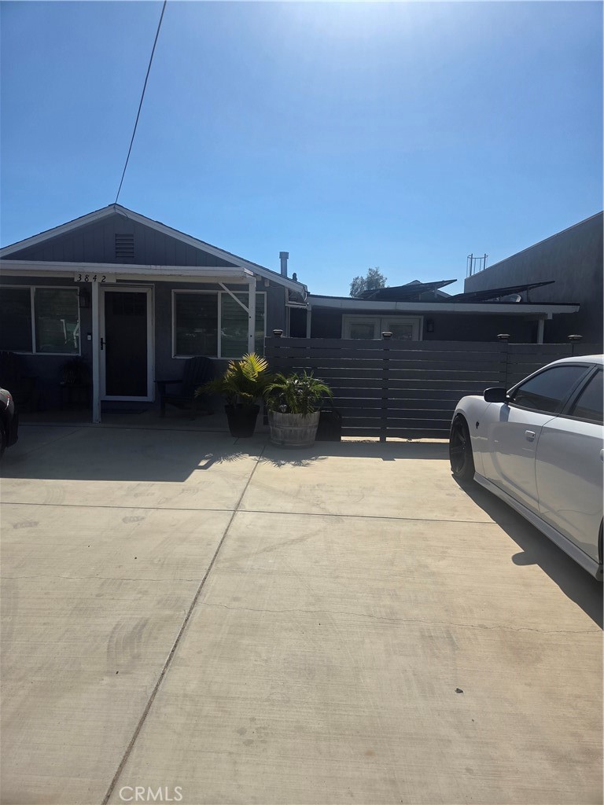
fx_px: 535
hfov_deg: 58.9
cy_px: 402
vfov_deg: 73.9
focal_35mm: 23
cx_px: 302
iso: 64
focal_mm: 5.4
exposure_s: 1/7891
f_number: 1.8
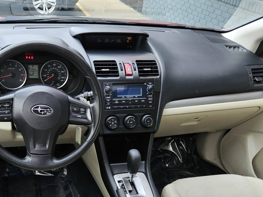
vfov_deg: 37.6
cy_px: 152
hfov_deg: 49.3
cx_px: 88
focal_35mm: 37
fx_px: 281
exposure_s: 1/207
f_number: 1.8
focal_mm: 5.4
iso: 80
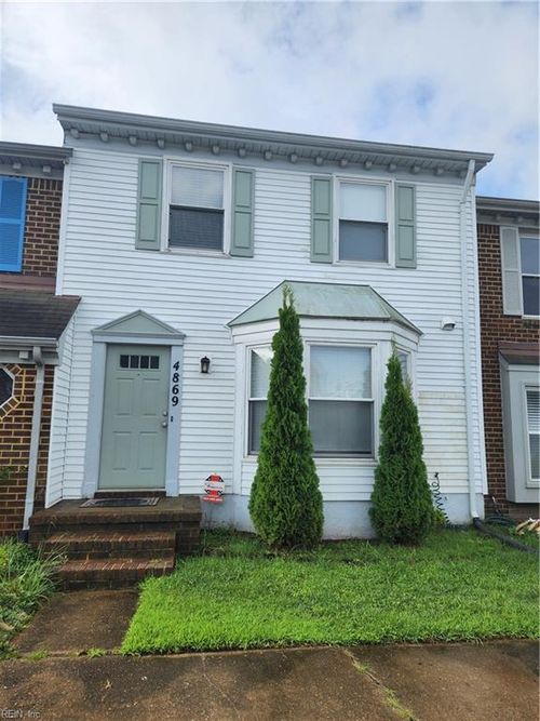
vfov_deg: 73.9
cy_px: 360
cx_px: 270
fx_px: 479
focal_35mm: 23
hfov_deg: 58.9
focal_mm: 5.4
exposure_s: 1/1580
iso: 20
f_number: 1.8
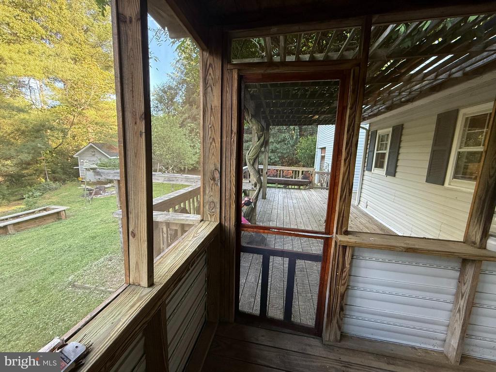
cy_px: 186
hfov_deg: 102.1
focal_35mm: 14
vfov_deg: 85.7
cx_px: 248
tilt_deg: -9.7
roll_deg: -2.6
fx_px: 201
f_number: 2.2
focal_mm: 2.22
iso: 320
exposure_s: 1/99
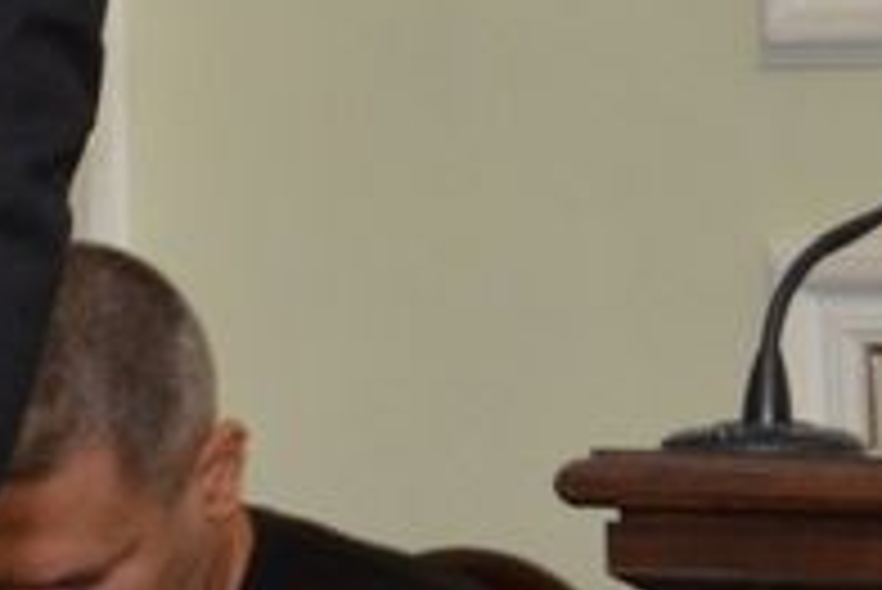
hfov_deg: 3.7
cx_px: -1876
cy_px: 232
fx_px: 13092
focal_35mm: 534
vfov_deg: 2.6
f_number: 5
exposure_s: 1/250
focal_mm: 50
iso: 800
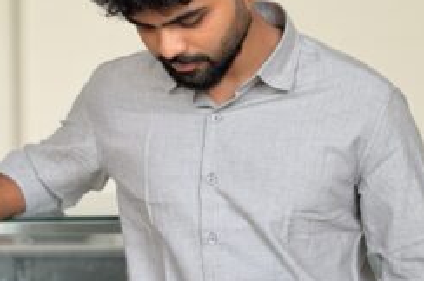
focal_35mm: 82
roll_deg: +0.2
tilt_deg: -3.2
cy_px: 92
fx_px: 964
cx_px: 231
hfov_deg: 24.8
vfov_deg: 16.6
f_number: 1.78
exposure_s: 1/121
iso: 64
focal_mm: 6.76
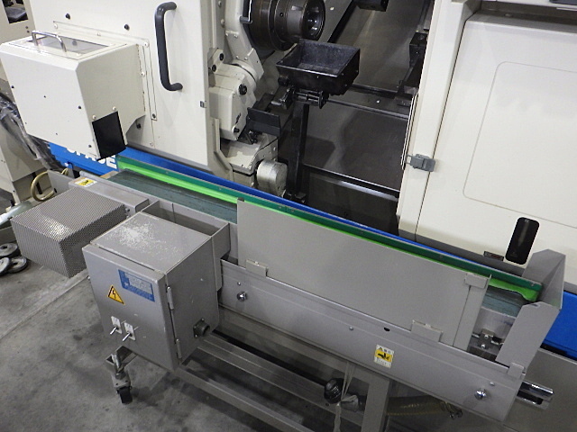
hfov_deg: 63.4
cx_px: 288
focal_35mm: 28
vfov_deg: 49.7
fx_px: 467
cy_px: 216
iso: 640
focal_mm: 5
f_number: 3.5
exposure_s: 1/45
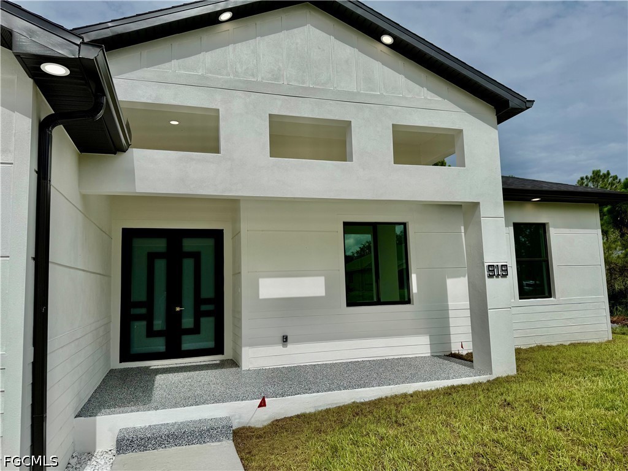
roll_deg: +2.1
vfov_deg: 56.8
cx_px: 314
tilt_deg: +6.7
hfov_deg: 71.6
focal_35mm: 24
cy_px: 236
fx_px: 435
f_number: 1.78
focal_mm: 6.76
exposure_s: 1/14286
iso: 64
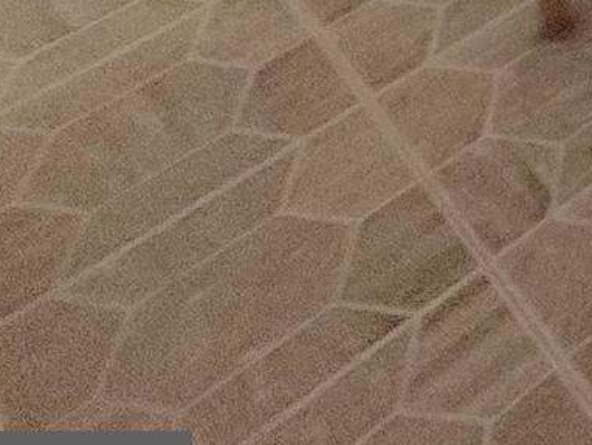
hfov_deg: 15.4
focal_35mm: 75
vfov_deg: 13.8
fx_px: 1283
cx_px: 1392
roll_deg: -0.6
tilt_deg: -21.2
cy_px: -633
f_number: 2.2
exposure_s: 1/78
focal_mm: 2.22
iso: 320
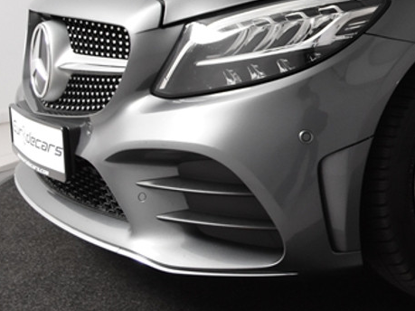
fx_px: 1055
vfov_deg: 16.5
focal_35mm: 88
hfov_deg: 20.1
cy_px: 10
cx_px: 561
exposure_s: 1/80
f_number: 4.5
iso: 1600
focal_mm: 20
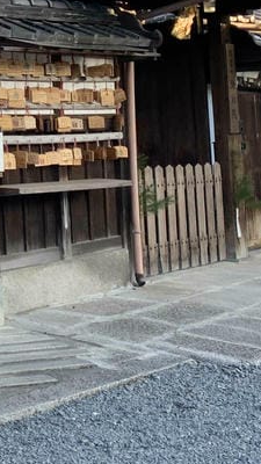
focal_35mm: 85
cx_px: -232
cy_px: 28
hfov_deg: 12.7
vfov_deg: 24.2
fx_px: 1046
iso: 25
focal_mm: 4.25
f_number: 1.8
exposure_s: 1/191
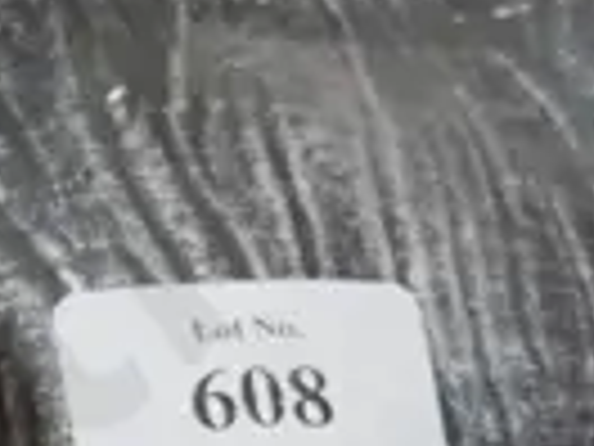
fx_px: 4805
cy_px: 565
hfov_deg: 7.0
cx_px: -252
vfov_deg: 5.3
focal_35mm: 280
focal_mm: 18
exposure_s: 1/60
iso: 640
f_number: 4
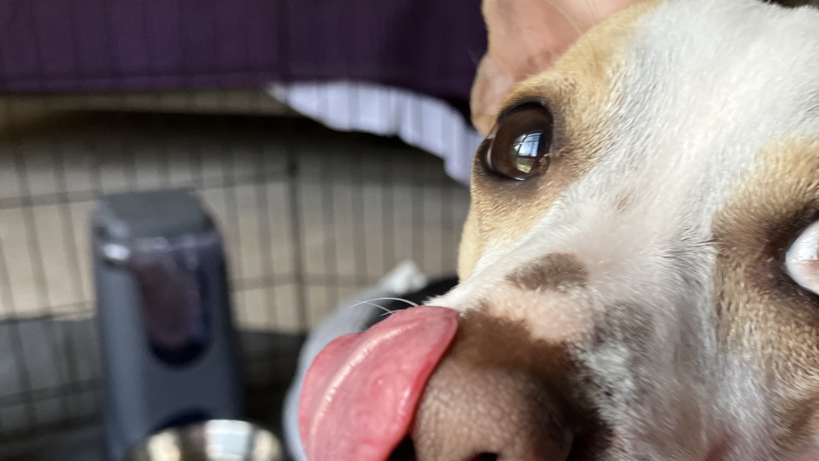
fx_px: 890
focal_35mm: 41
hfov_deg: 49.1
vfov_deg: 28.1
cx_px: 488
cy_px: 398
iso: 64
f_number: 1.8
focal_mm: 3.99
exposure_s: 1/121
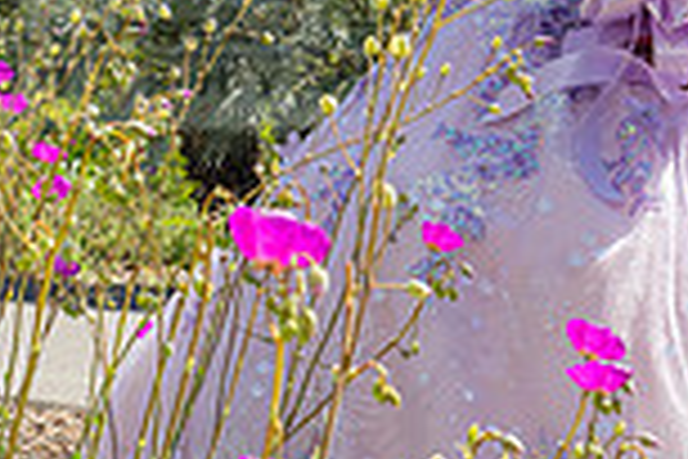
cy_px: 20
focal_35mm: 155
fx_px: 2962
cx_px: -58
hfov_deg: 13.0
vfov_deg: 8.8
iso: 200
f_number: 10
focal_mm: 41
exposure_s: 1/200
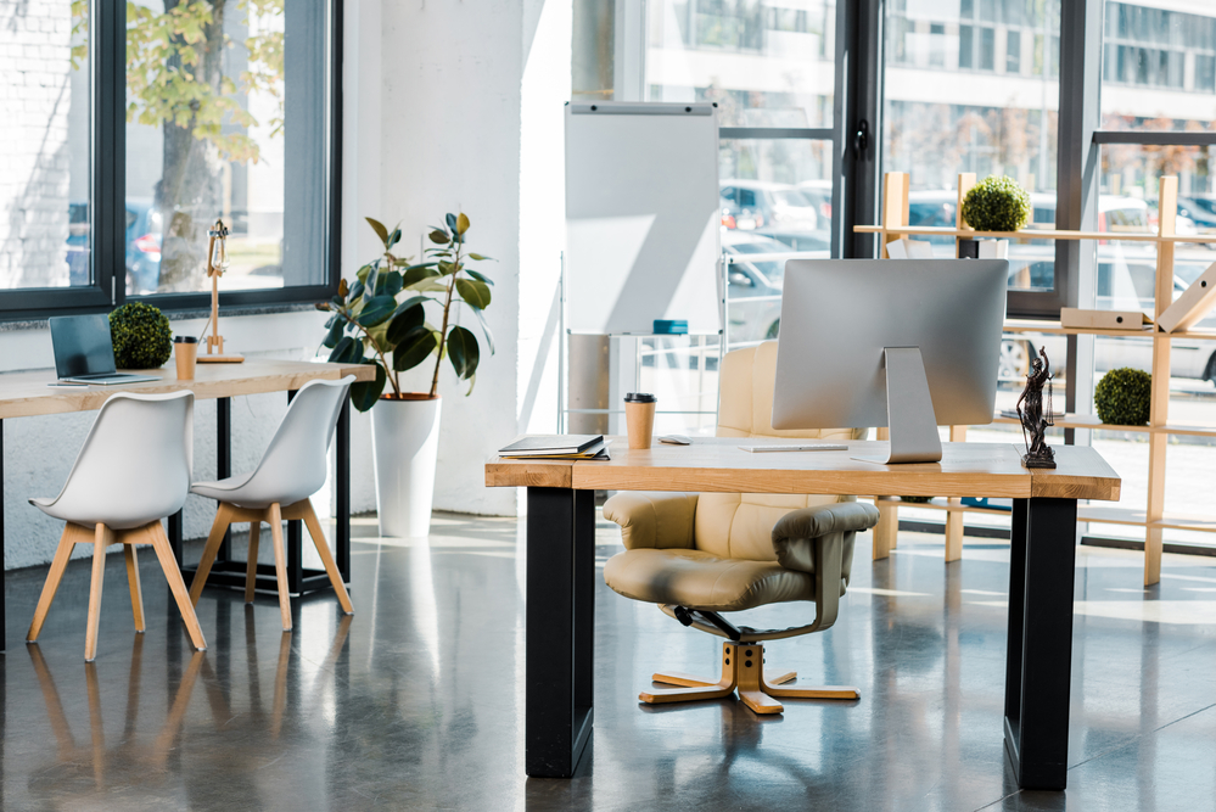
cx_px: 608
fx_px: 2872
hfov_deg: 23.9
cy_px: 406
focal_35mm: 85
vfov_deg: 16.1
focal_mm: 85
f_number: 4
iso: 200
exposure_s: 1/200
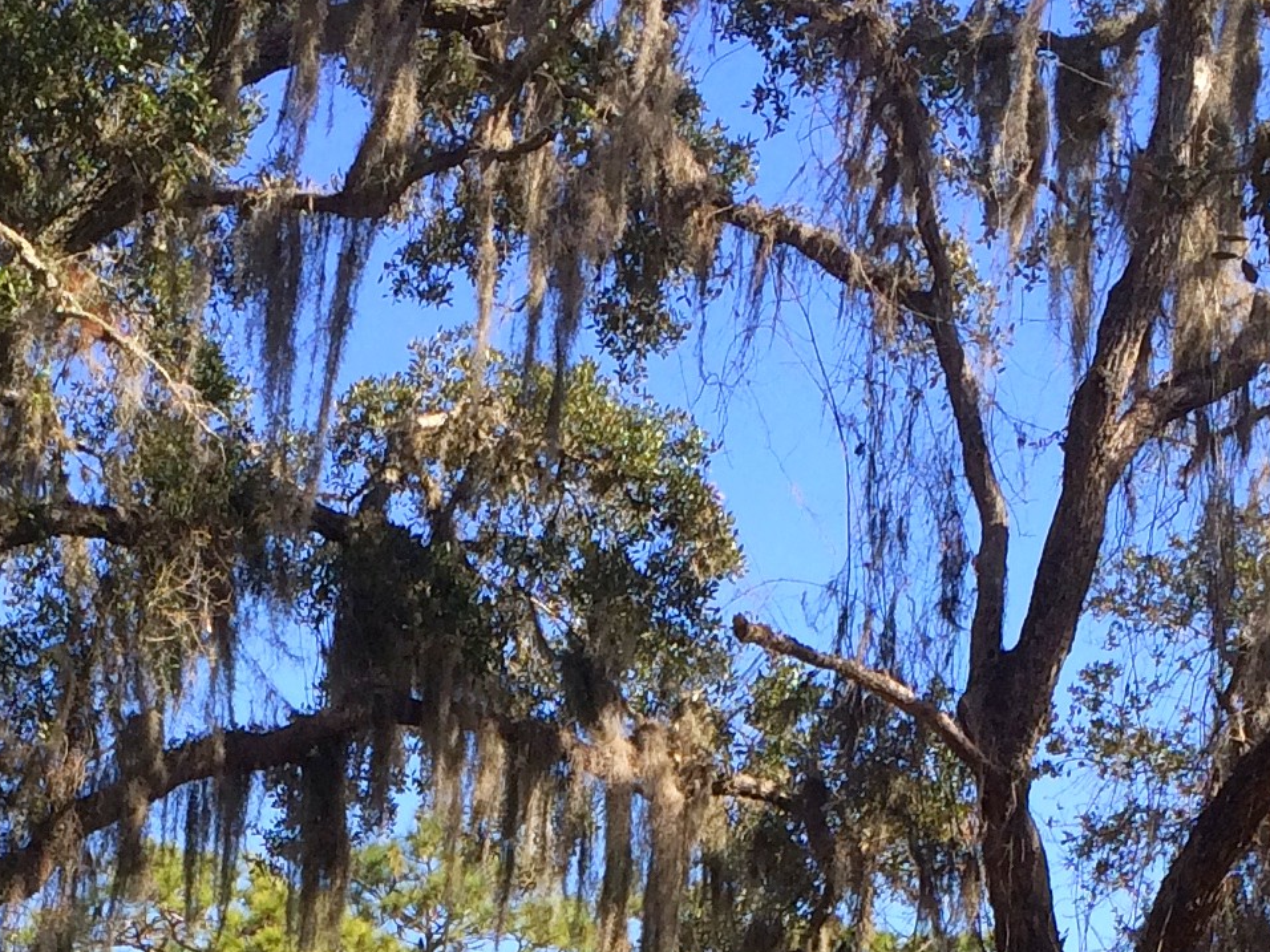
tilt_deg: +2.4
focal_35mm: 99
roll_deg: +2.1
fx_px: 3632
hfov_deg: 19.8
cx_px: 457
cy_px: 1423
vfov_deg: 14.0
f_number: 2.2
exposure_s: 1/855
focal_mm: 4.15
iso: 32
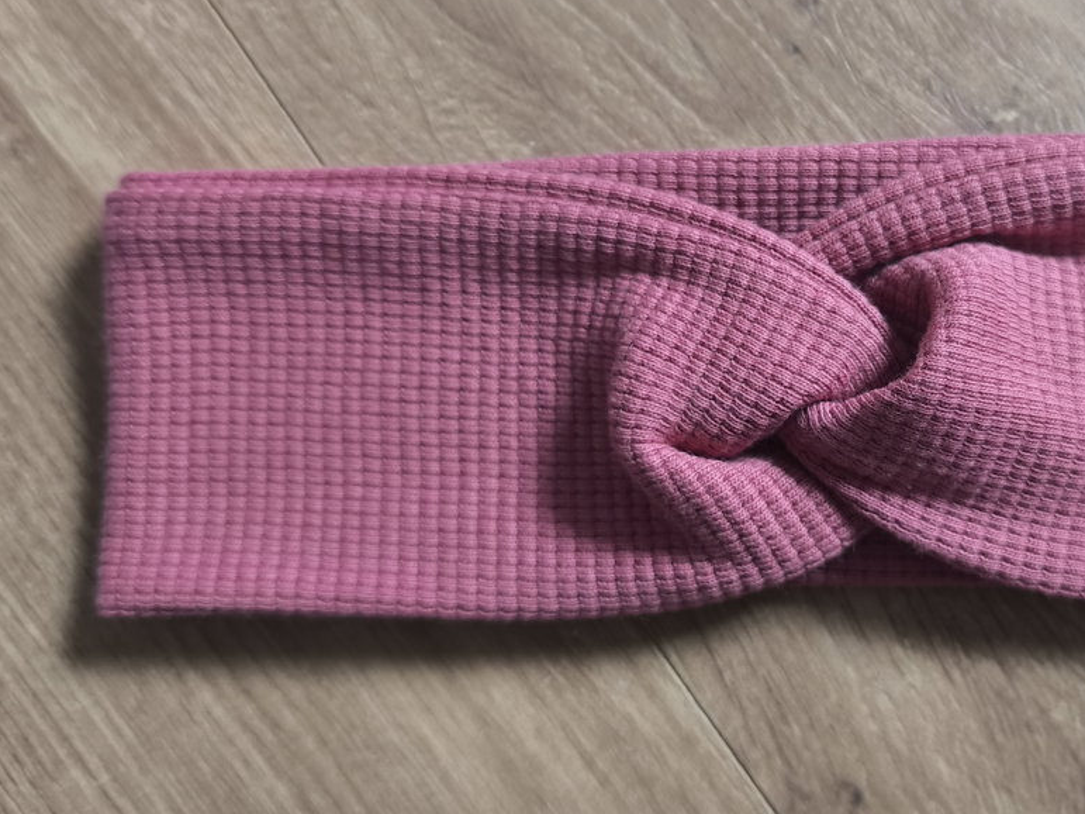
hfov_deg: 48.1
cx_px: 825
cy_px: 365
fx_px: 1160
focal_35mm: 37
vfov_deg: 38.6
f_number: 1.6
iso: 800
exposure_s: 1/50
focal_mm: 6.57
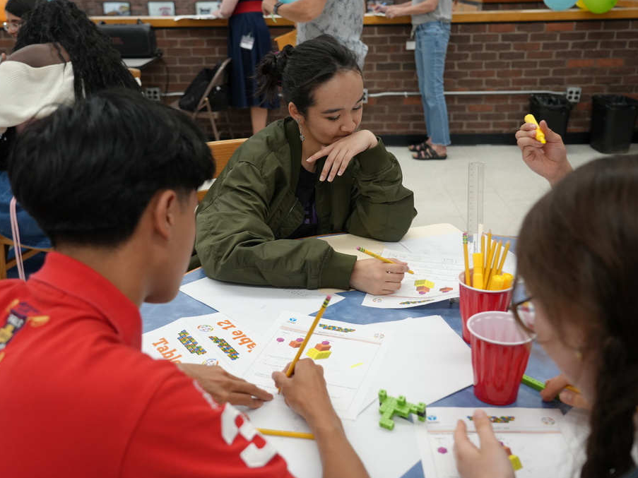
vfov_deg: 39.6
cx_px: 300
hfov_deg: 51.3
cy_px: 238
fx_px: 663
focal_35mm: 36
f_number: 4
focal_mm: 33
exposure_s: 1/160
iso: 1600
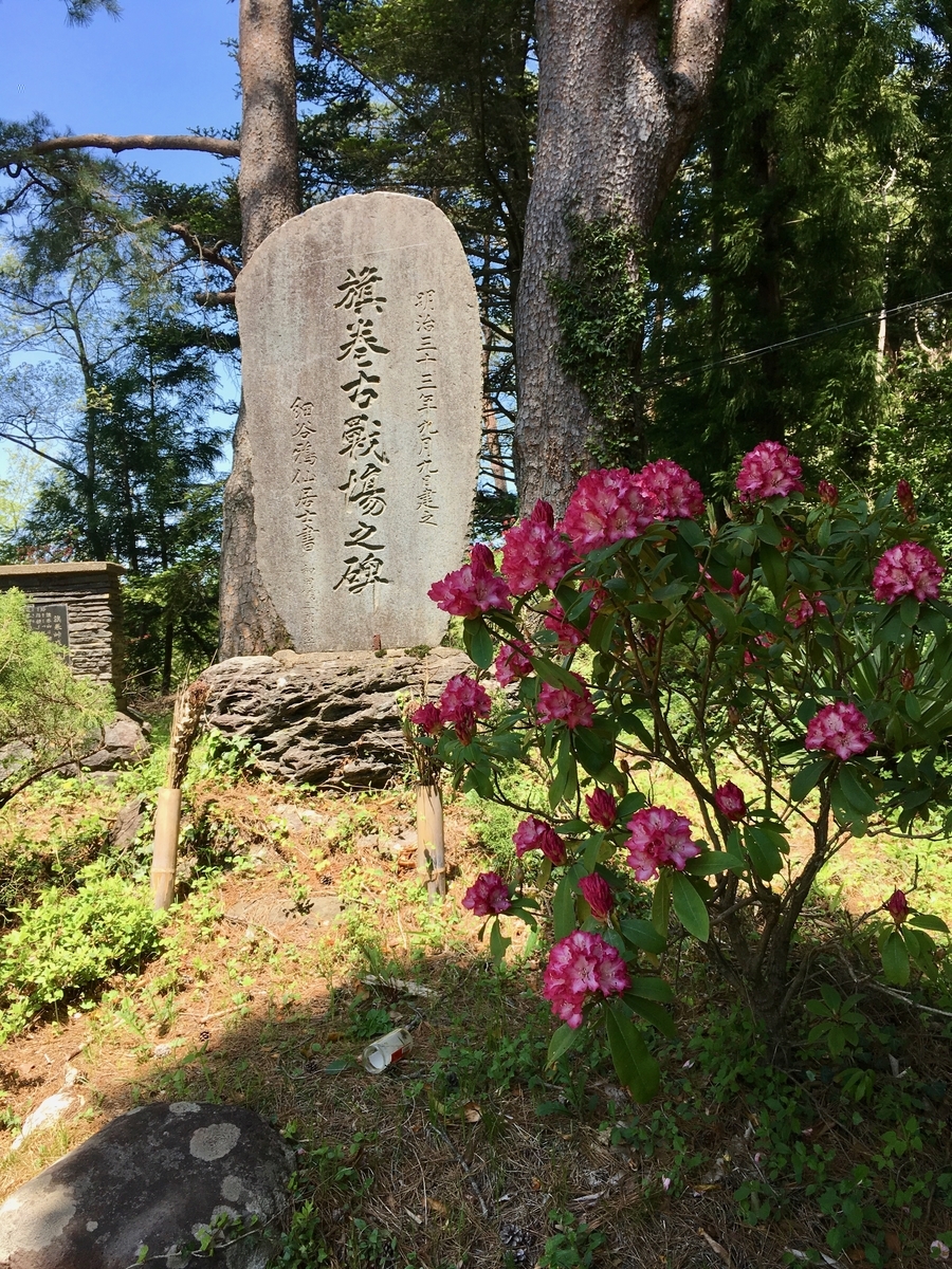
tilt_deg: -1.0
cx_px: 476
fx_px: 1063
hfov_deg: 48.2
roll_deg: +2.8
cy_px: 634
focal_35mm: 29
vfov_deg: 61.7
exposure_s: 1/499
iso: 25
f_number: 2.2
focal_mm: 4.15
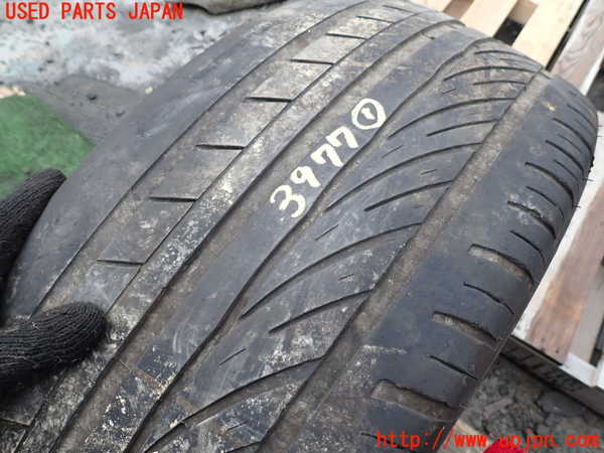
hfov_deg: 69.4
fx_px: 436
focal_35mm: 25
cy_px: 226
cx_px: 302
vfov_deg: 54.9
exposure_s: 1/100
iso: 100
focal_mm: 4.5
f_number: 2.8
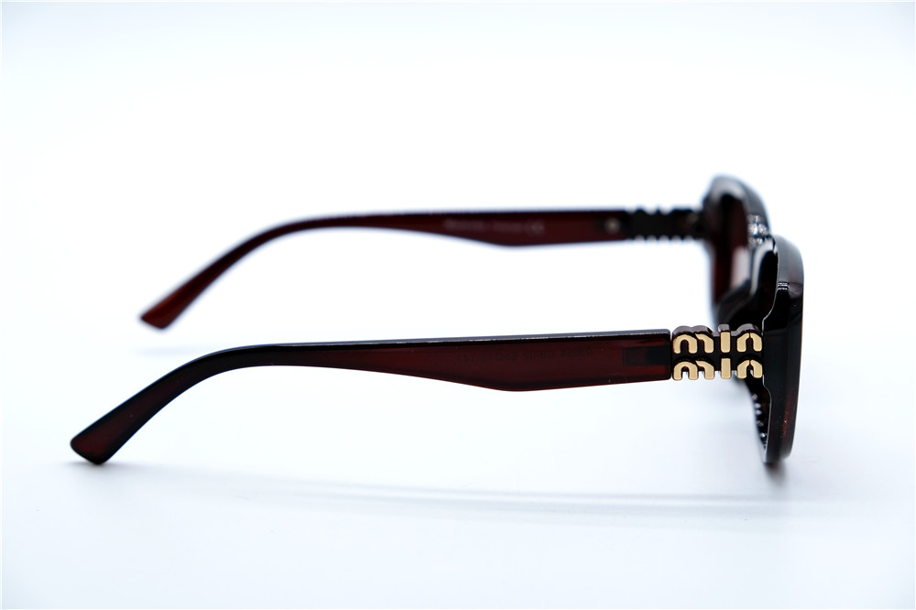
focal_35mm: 83
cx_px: 458
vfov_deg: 16.4
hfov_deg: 24.5
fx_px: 2111
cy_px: 305
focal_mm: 55
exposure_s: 1/150
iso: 160
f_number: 5.6
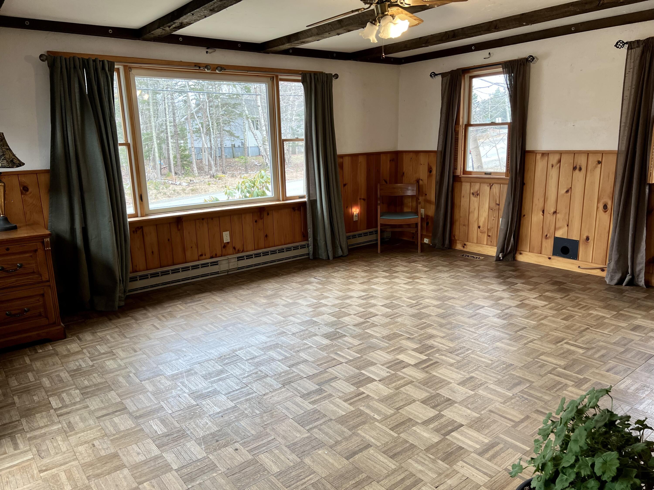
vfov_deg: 53.1
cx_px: 327
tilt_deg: -12.4
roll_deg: +1.6
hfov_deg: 67.3
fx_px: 491
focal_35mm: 26
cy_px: 245
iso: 80
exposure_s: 1/60
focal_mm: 5.7
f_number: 1.5
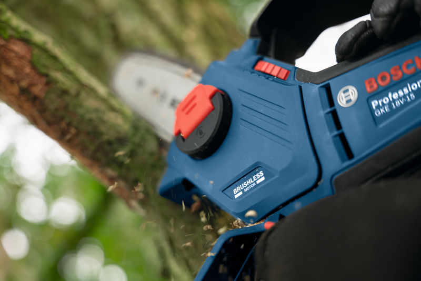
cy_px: 140
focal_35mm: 46
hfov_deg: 42.7
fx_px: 538
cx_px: 210
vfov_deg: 29.3
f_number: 2.8
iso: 1600
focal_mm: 46
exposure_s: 1/200
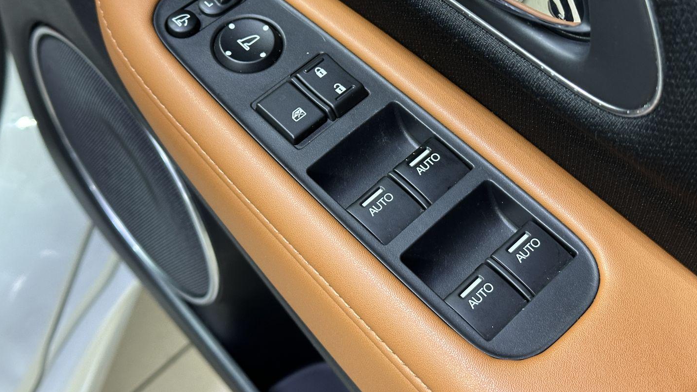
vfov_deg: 22.5
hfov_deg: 39.2
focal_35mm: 53
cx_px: 351
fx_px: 979
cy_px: 131
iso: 250
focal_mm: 6.86
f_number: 1.78
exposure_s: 1/33
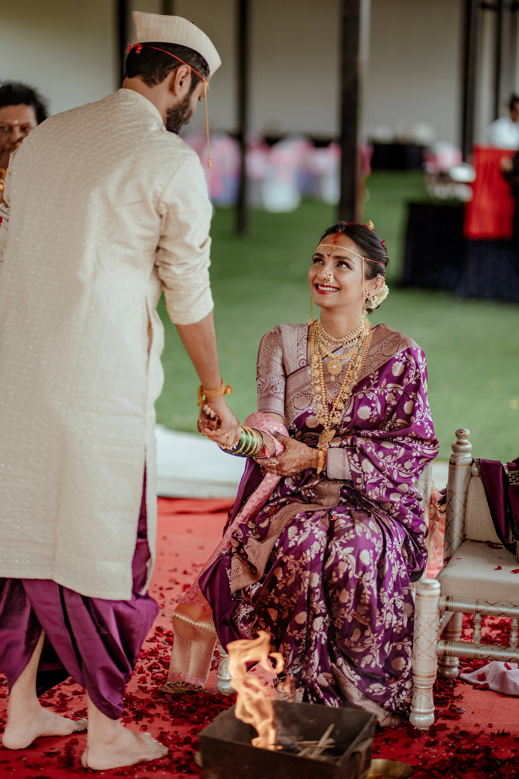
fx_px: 1838
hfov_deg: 16.1
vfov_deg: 23.9
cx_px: 260
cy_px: 390
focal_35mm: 85
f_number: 1.6
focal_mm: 85
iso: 125
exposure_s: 1/400
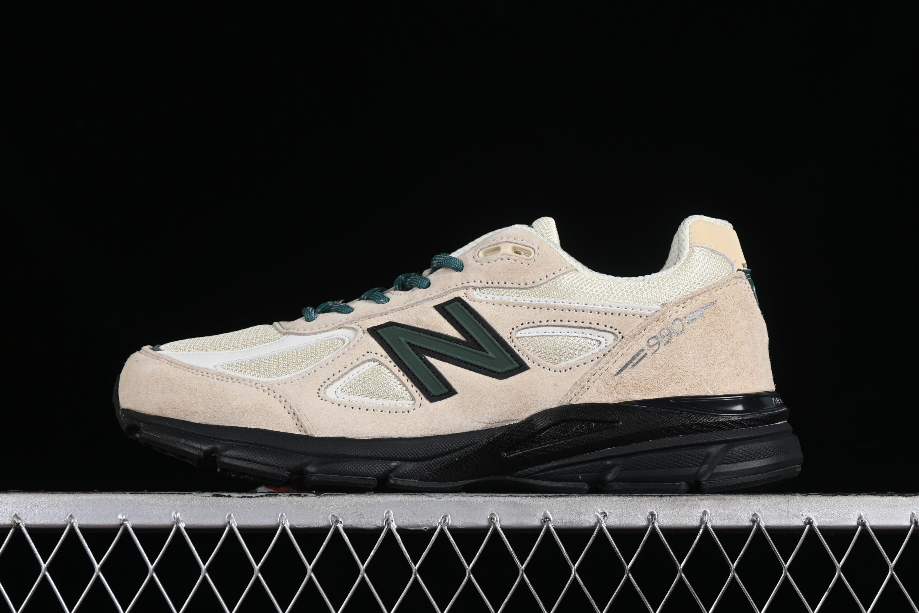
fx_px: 1915
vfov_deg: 18.2
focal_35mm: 75
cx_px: 460
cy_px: 306
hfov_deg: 27.0
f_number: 8
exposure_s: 1/80
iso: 160
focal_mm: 50
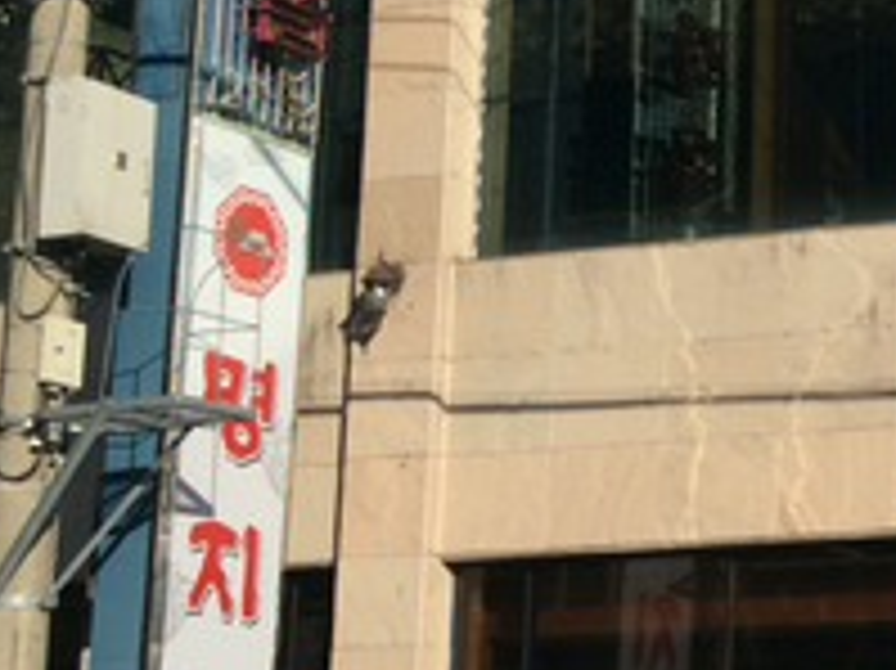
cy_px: 274
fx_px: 3001
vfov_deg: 12.8
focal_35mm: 116
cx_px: 1168
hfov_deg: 16.1
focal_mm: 3.3
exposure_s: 1/1972
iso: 32
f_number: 2.4
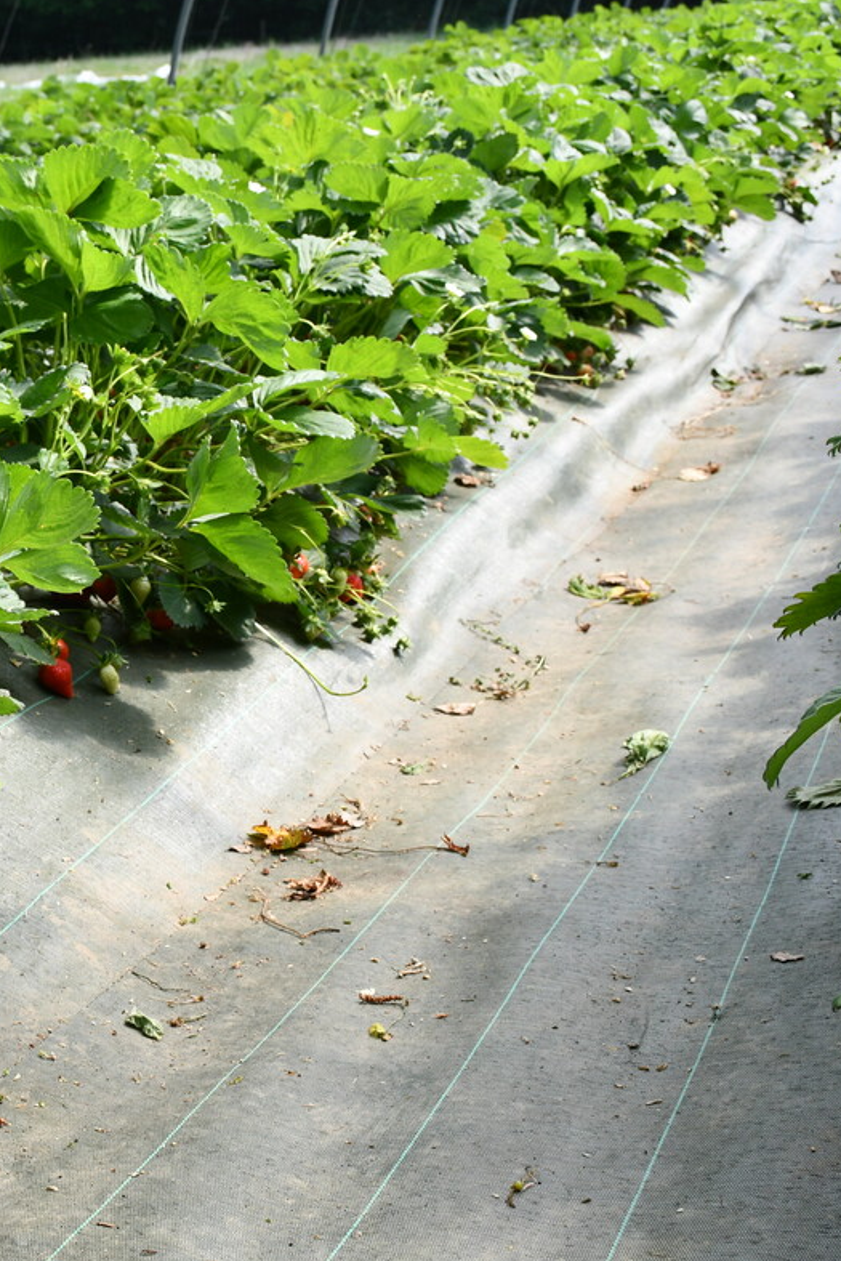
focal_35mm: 61
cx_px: 26
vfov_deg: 32.9
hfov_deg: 21.6
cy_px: 630
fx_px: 2136
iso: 200
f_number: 8
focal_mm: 27
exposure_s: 1/250
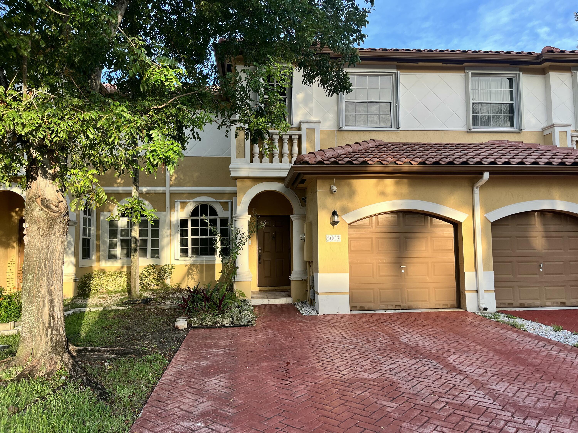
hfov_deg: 67.3
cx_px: 289
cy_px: 216
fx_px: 434
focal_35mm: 26
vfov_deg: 53.1
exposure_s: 1/259
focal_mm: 5.1
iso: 40
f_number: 1.6
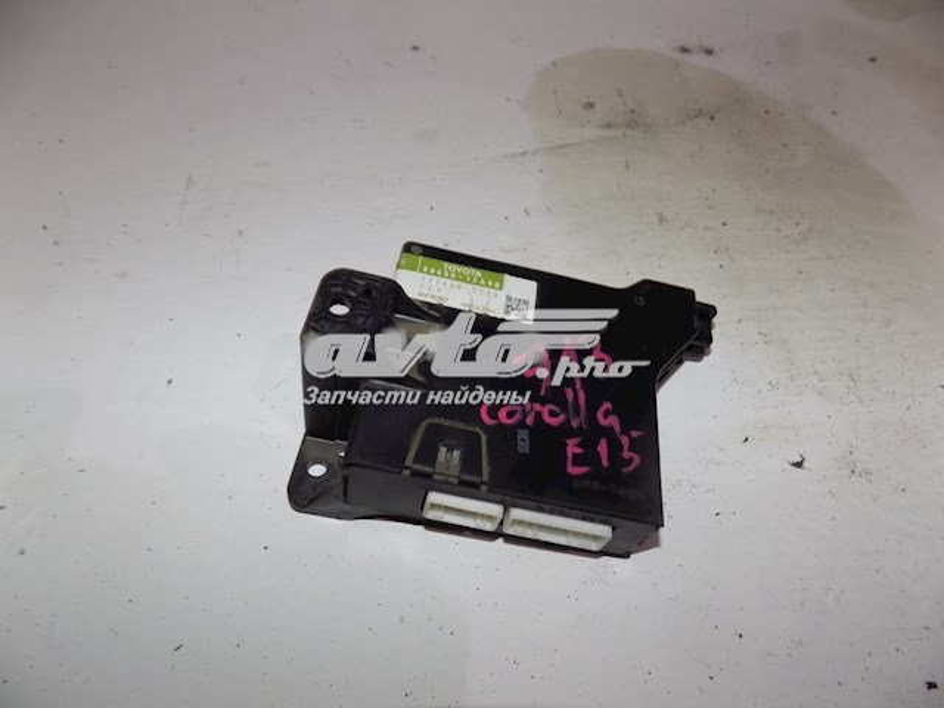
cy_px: 354
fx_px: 627
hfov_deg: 73.9
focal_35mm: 23
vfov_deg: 58.9
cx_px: 472
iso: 200
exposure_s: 1/30
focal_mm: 4
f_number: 3.1
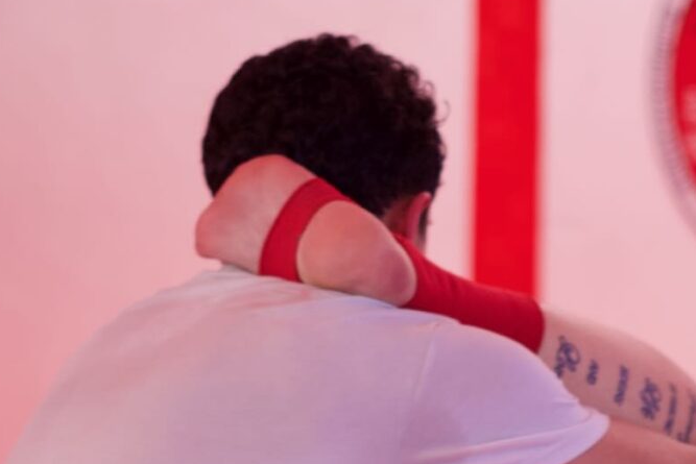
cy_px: 630
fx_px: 3713
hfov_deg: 10.6
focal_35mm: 192
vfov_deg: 7.1
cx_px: 669
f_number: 1.8
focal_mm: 50
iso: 320
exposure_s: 1/60
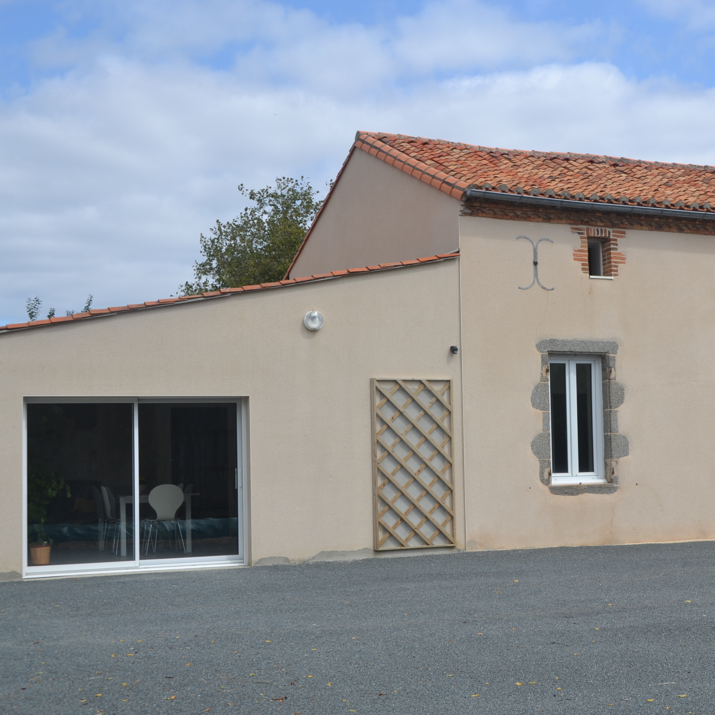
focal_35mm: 54
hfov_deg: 31.3
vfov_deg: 31.6
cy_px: 360
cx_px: 505
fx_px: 1262
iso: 100
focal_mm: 28
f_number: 8
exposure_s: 1/250
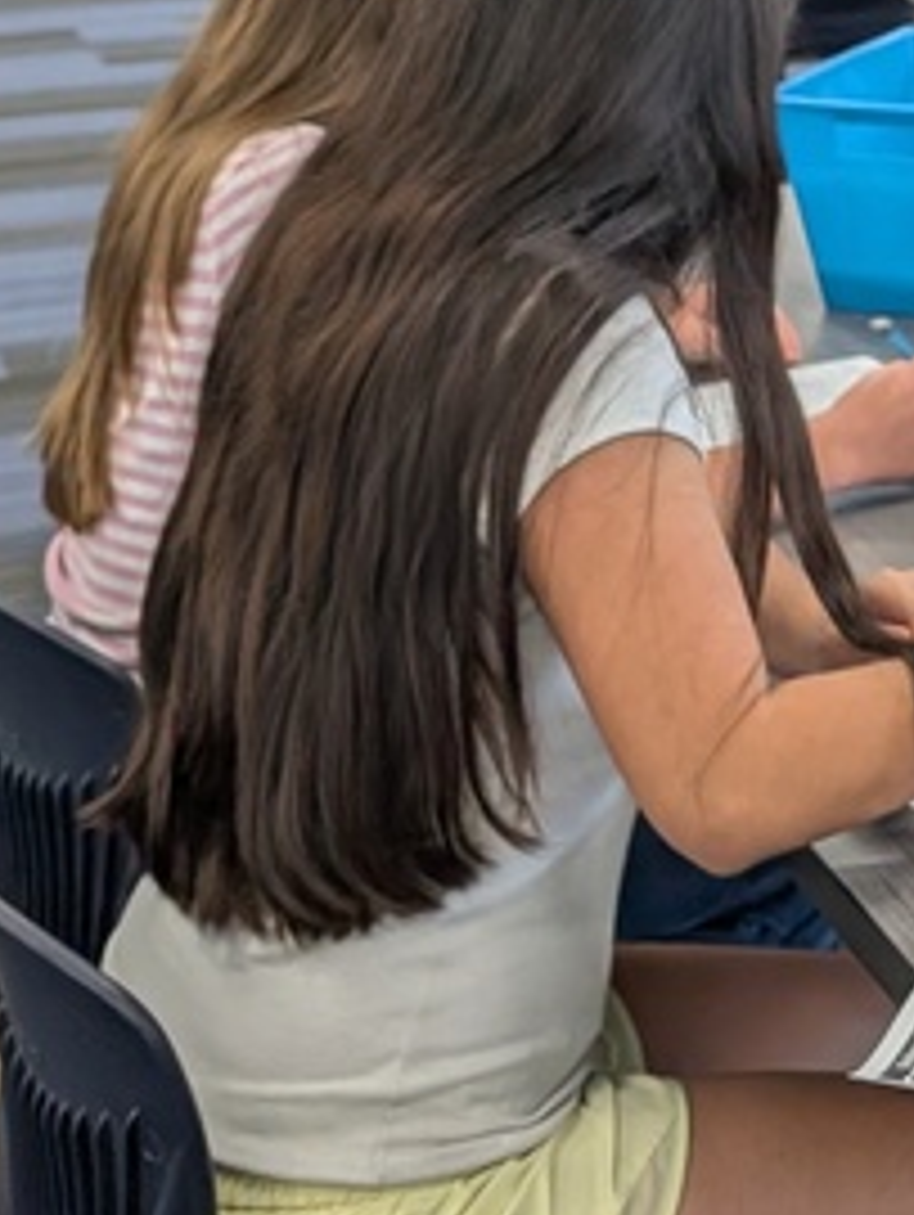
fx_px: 3199
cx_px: 1362
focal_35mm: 91
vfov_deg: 21.1
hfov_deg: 15.1
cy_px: 148
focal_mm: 6.9
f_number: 1.68
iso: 76
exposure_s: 1/60
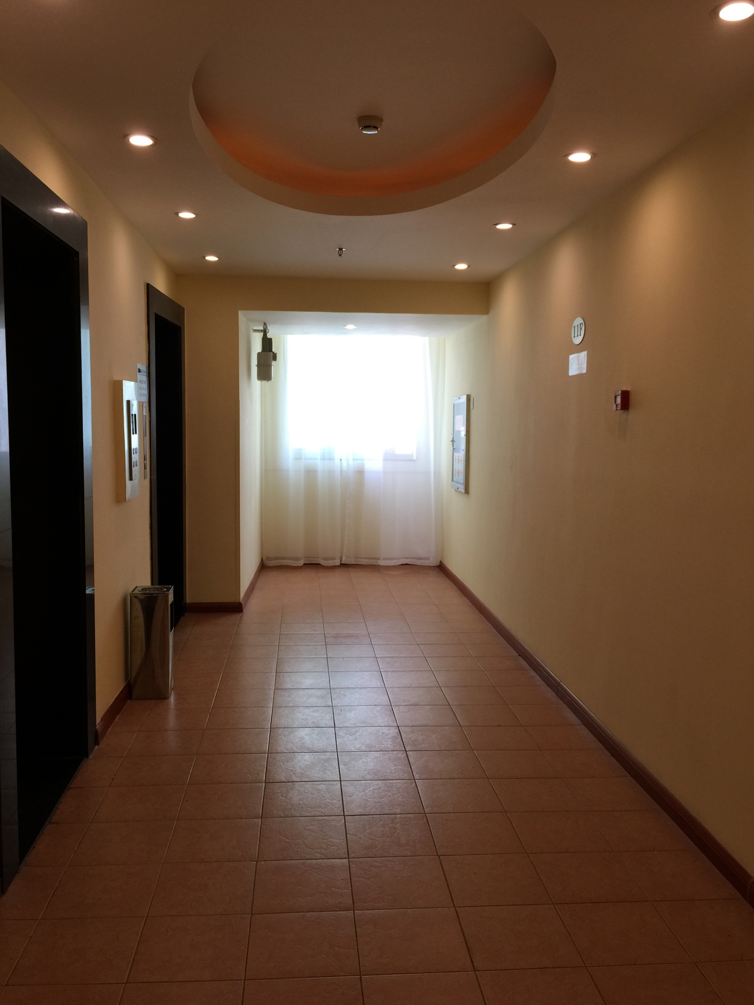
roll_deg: -0.3
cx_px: 377
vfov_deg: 61.7
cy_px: 502
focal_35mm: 29
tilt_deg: -4.6
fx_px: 842
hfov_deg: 48.2
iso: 40
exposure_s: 1/33
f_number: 2.2
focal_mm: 4.15
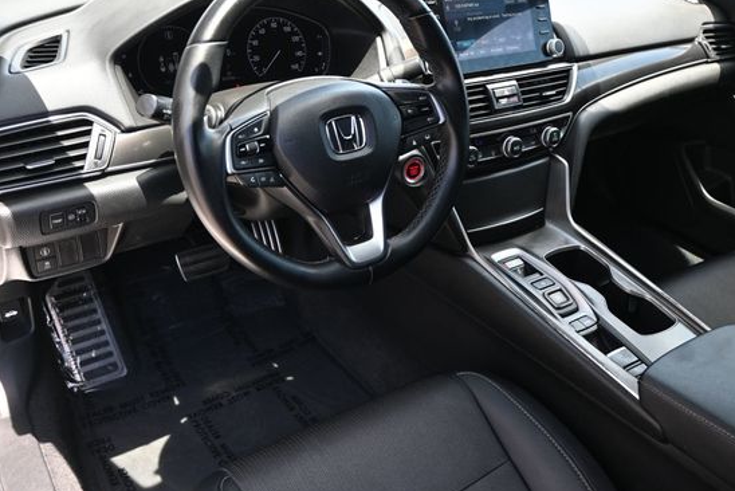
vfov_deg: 37.8
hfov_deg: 54.4
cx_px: 362
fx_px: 715
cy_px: 216
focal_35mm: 35
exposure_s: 1/160
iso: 400
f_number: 3.8
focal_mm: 20
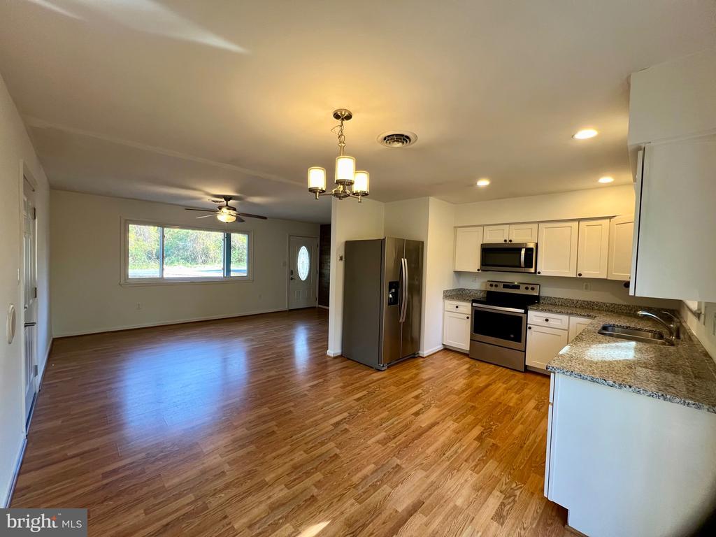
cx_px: 358
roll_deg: -1.6
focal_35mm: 13
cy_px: 268
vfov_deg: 89.9
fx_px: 269
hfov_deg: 106.2
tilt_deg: -2.1
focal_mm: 1.57
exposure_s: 1/120
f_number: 1.8
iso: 250
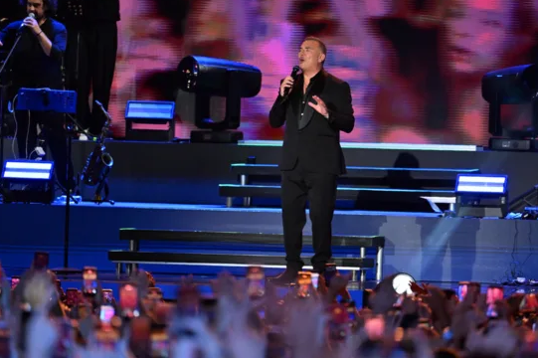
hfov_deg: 3.7
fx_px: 8289
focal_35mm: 555
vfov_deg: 2.5
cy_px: 184
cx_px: 253
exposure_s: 1/200
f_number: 6.7
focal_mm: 500
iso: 4000
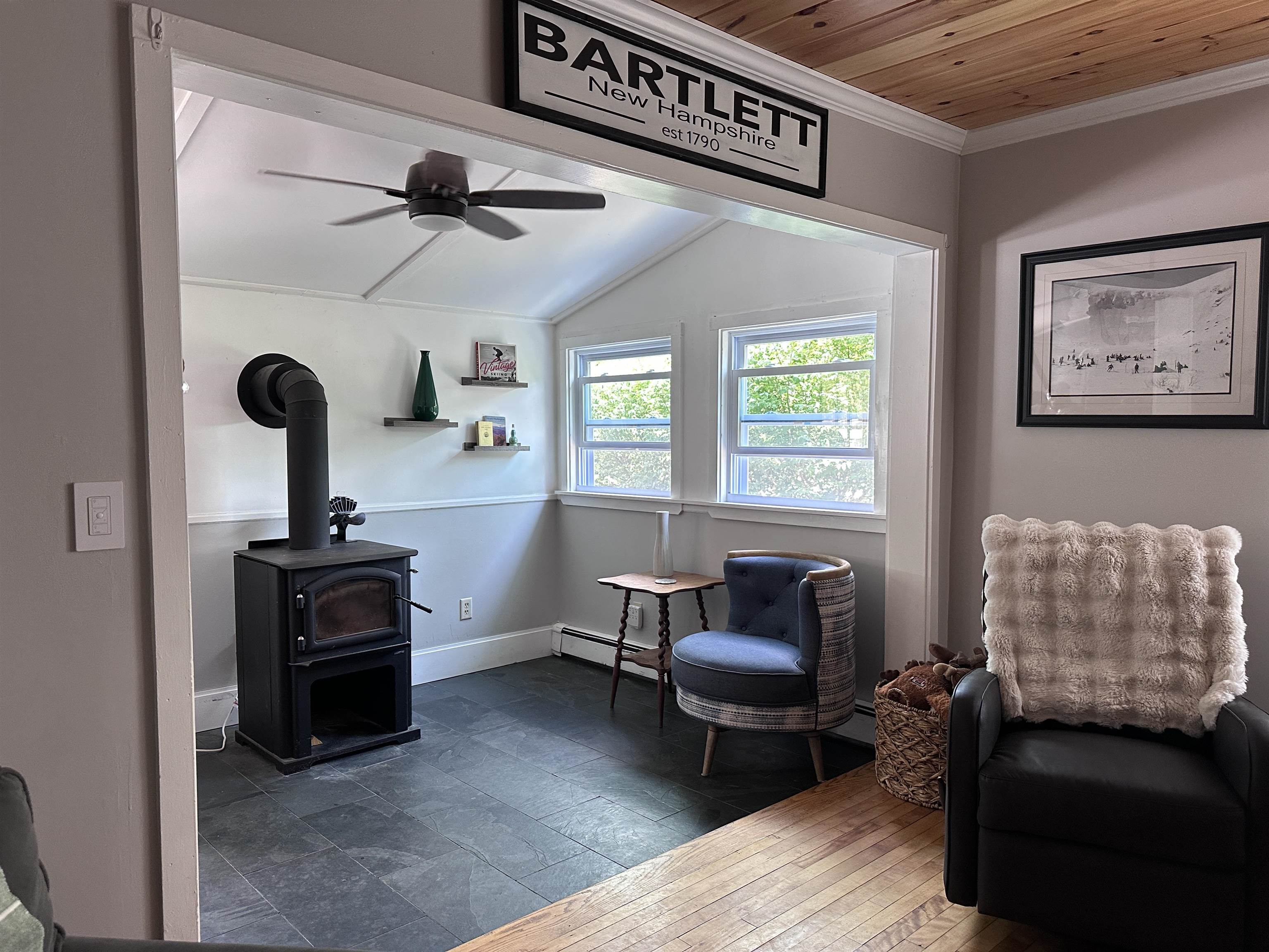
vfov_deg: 56.8
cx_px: 634
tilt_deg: -3.8
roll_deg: -0.4
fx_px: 880
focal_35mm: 24
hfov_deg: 71.6
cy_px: 476
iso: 250
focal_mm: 6.86
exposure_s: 1/110
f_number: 1.78
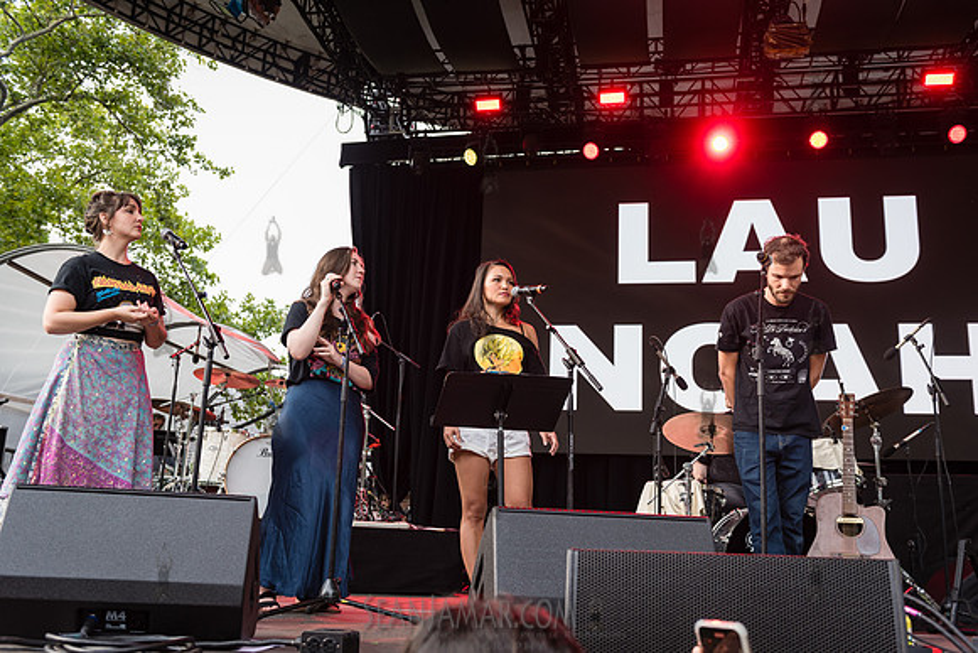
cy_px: 326
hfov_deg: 55.8
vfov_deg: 38.9
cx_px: 489
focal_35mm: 34
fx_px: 924
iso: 500
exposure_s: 1/320
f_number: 3.5
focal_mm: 34
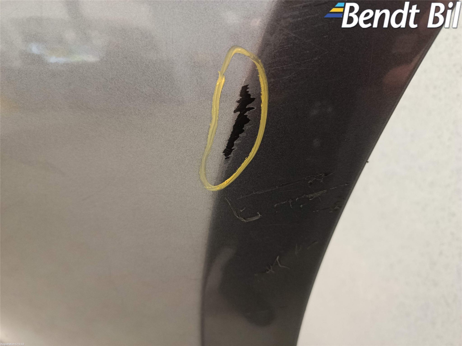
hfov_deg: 71.6
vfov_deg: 56.8
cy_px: 173
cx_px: 231
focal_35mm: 24
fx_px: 320
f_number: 1.7
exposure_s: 1/25
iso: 2585
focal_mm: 5.24
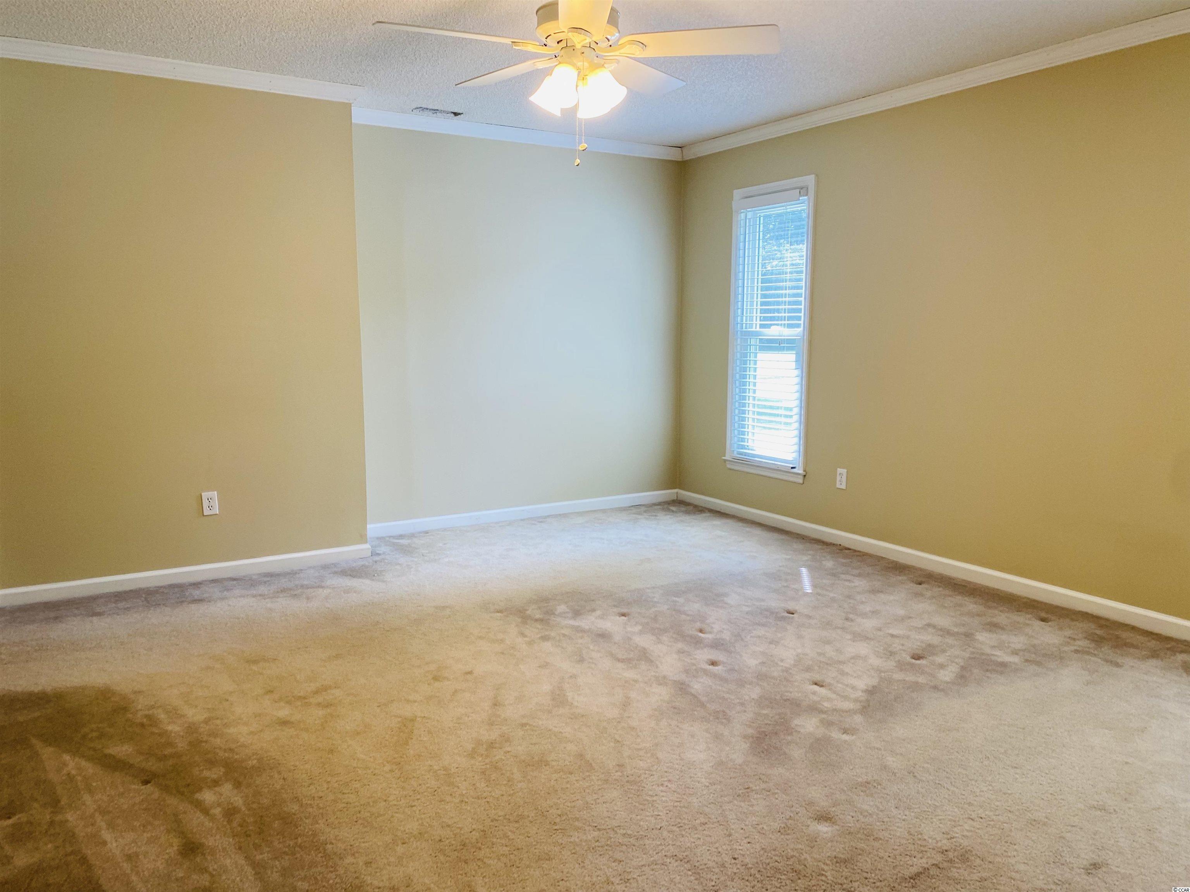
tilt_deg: -7.0
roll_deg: -0.6
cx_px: 595
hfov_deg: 67.3
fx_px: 894
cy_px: 446
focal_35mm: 26
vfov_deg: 53.1
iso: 64
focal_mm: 4.25
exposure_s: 1/60
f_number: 1.8
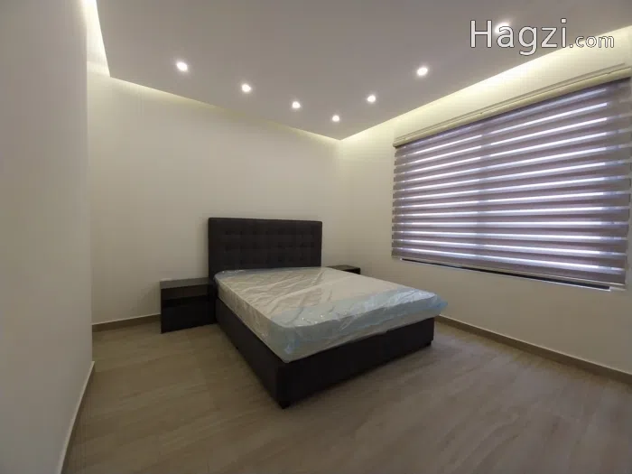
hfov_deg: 106.2
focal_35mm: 13
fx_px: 237
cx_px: 316
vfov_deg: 89.9
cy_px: 237
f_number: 2.2
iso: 100
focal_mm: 1.3
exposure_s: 1/50
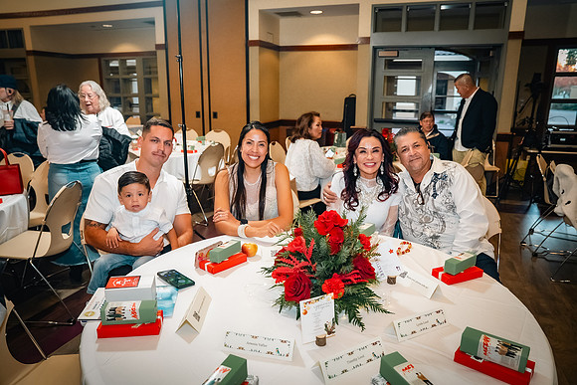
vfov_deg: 53.2
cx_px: 288
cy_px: 192
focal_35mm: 24
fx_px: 385
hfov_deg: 73.7
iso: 1600
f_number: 3.5
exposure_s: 1/100
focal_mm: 24
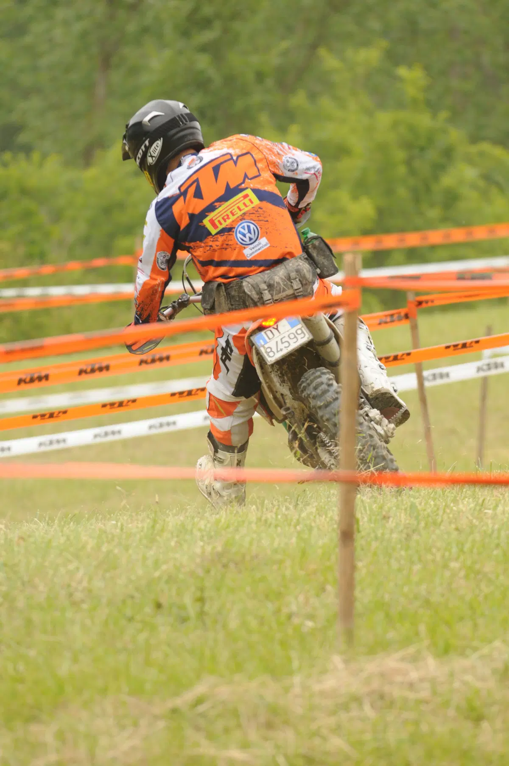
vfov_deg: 4.6
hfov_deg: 3.0
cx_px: 254
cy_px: 383
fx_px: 9569
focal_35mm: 450
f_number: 7.1
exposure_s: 1/800
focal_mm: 300
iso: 500
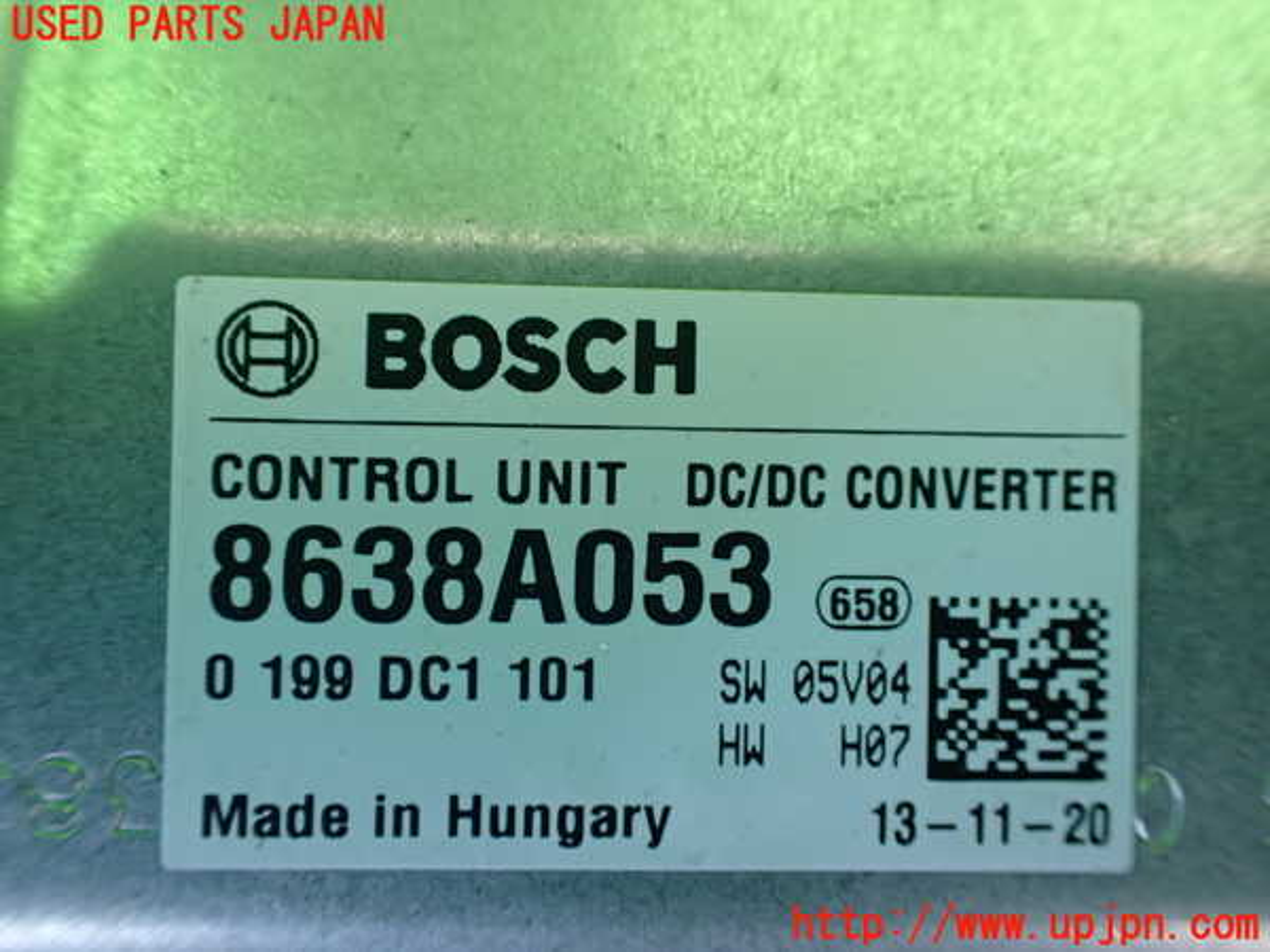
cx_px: 635
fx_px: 1101
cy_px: 476
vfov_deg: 46.8
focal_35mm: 30
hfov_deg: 60.0
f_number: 2.3
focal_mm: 5.4
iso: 250
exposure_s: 1/125
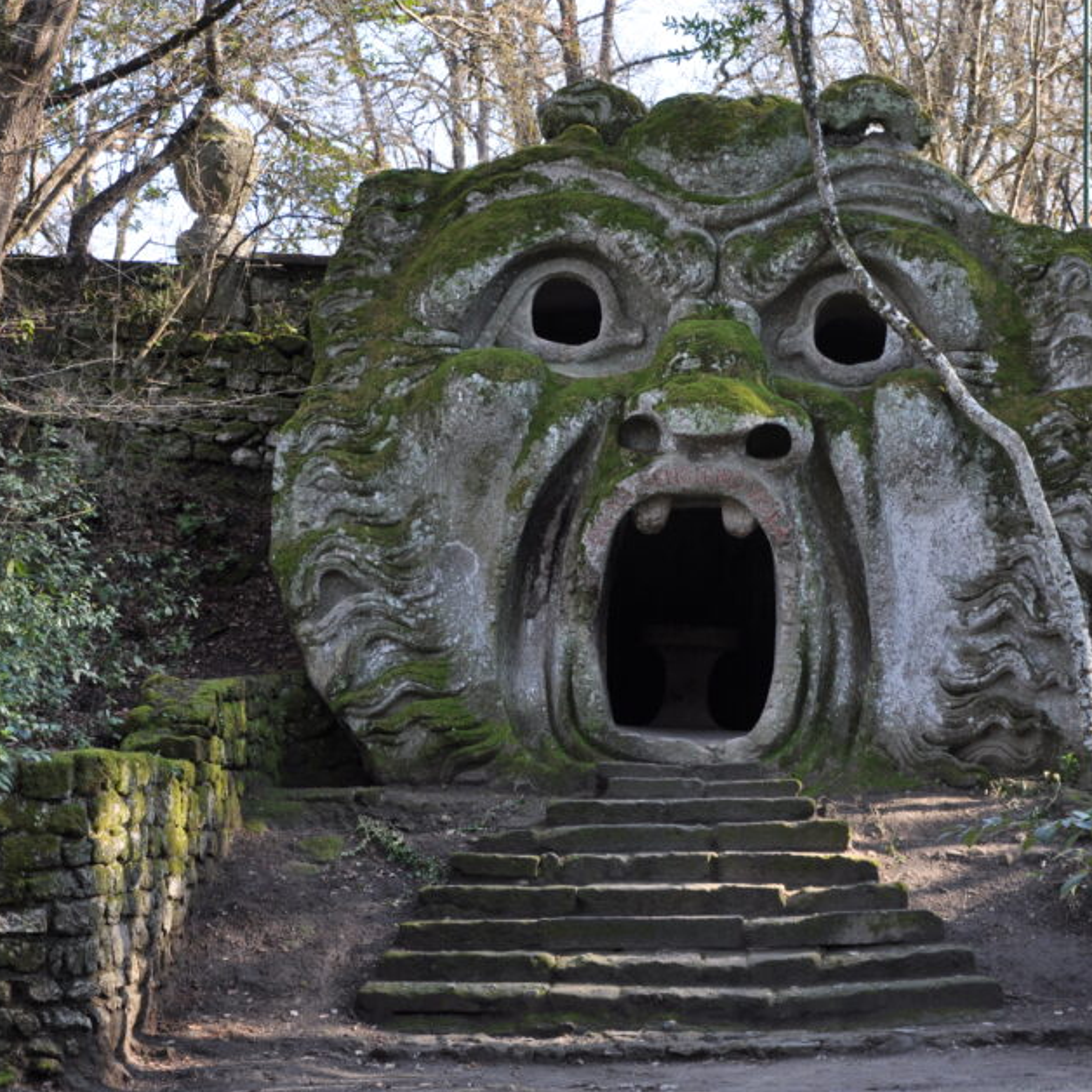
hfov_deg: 23.7
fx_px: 2594
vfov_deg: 23.8
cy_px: 543
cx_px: 718
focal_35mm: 73
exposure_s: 1/125
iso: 200
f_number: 4.5
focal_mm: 35
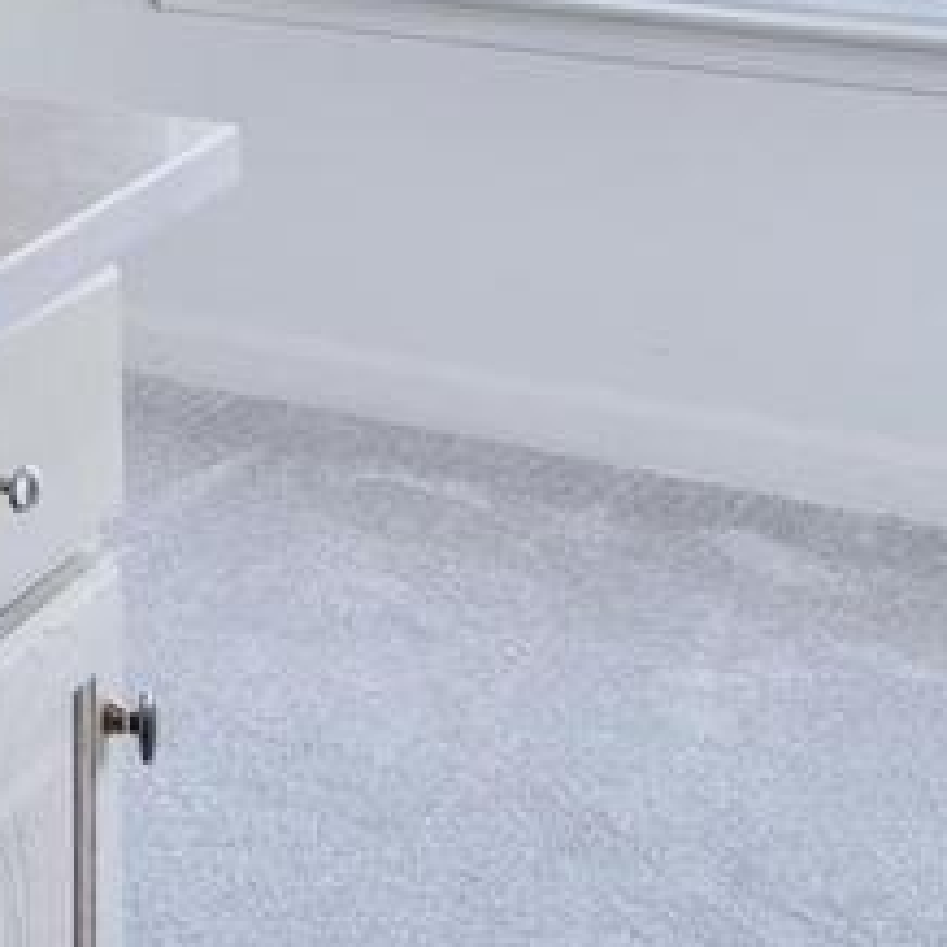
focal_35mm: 90
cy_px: -578
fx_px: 2786
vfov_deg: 17.0
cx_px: -1590
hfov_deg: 12.6
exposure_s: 1/60
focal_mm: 16
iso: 200
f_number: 5.6
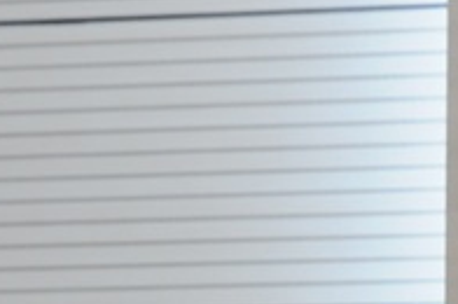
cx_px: 1110
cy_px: -91
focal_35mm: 699
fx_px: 8875
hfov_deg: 2.9
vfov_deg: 2.0
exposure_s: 1/40
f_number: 5.6
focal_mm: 85
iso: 800
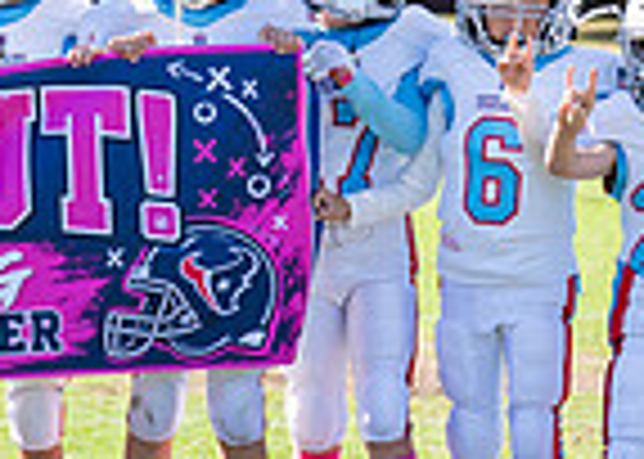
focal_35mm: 329
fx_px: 6015
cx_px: -32
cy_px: 245
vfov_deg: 4.4
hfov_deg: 6.1
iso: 250
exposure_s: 1/2000
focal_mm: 70
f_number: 2.8
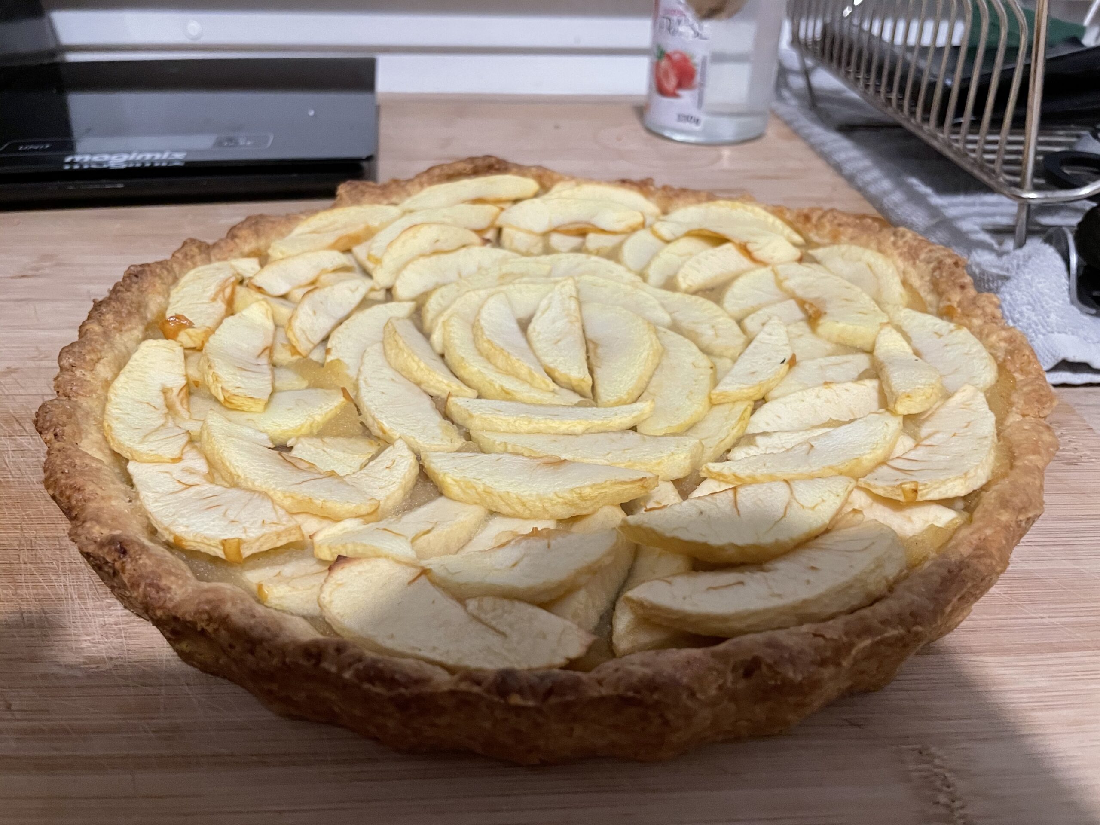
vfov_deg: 53.1
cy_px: 412
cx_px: 550
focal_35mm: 26
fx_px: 826
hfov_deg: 67.3
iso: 320
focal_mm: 4.2
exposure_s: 1/60
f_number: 1.6
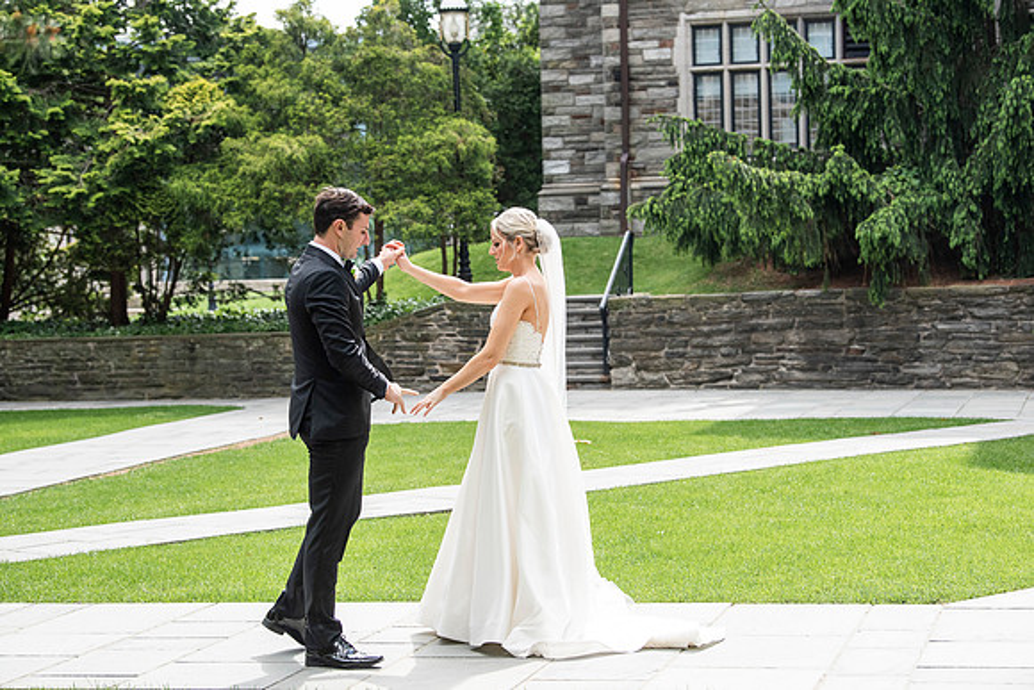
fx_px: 2241
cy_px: 345
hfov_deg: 26.0
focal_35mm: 78
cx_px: 517
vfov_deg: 17.5
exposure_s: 1/2000
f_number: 4.5
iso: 1000
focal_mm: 78
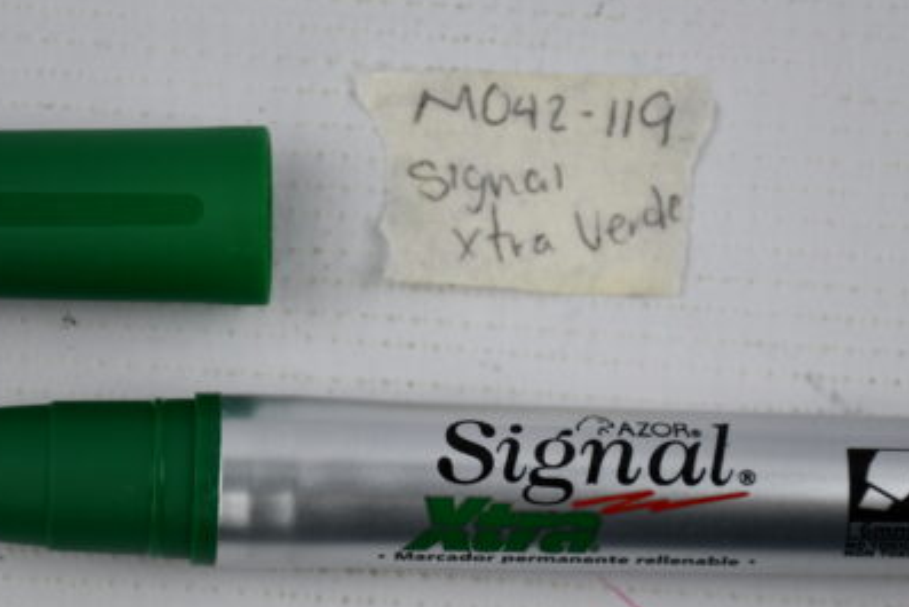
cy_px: 394
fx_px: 4850
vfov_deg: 7.2
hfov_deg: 10.7
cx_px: 433
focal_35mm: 192
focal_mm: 85
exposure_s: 1/250
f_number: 5.3
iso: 400
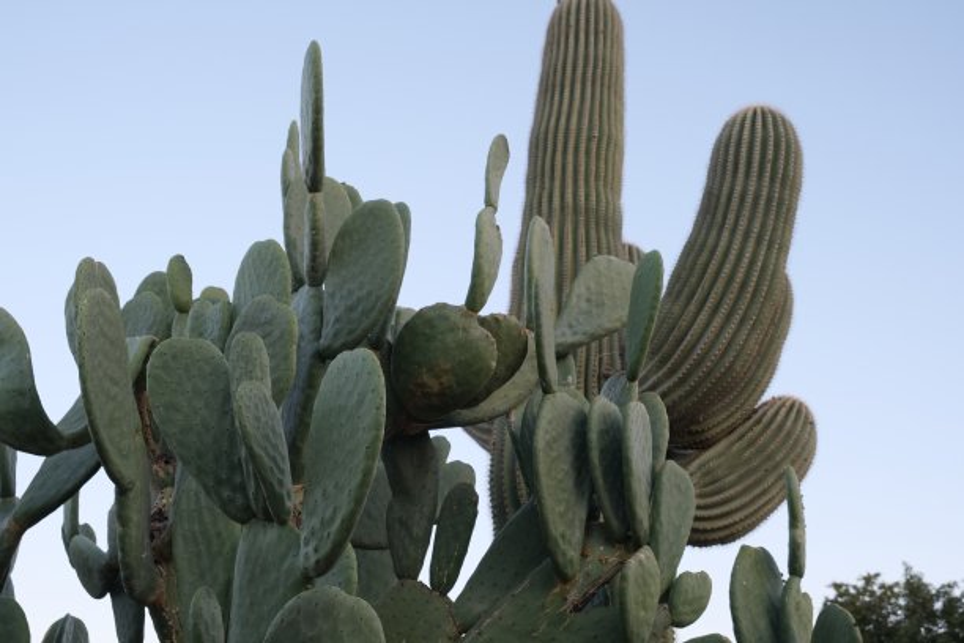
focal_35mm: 40
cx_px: 482
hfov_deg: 48.5
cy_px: 322
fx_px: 1071
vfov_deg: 33.4
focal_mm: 26.5
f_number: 6.4
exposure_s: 1/52
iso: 320
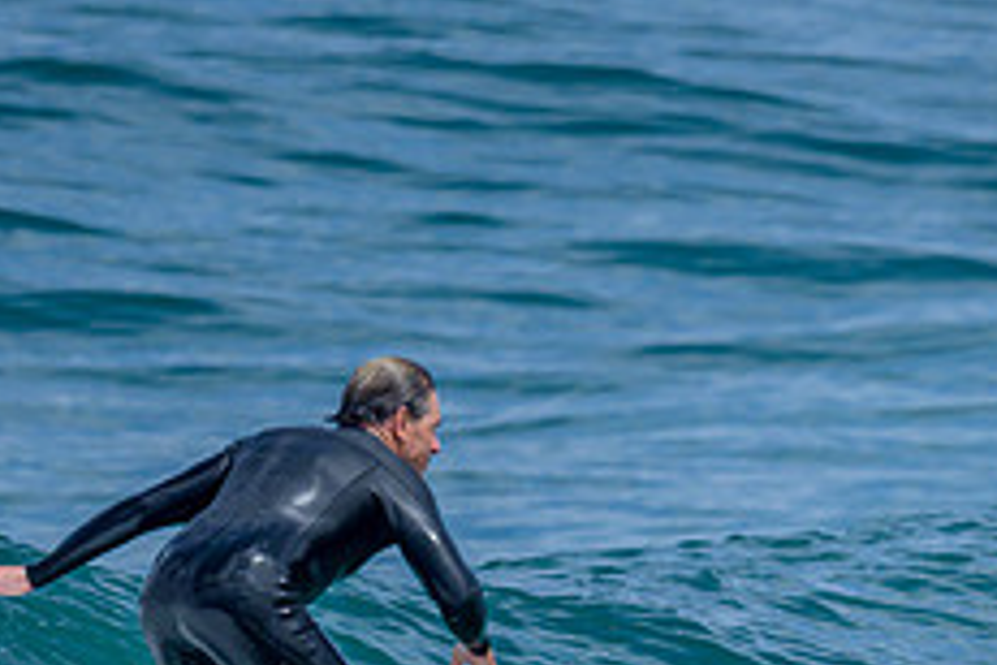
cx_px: 654
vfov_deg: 0.5
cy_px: 514
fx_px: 76320
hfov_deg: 0.7
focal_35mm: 2756
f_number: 6.3
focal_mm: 800
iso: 320
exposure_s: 1/2500
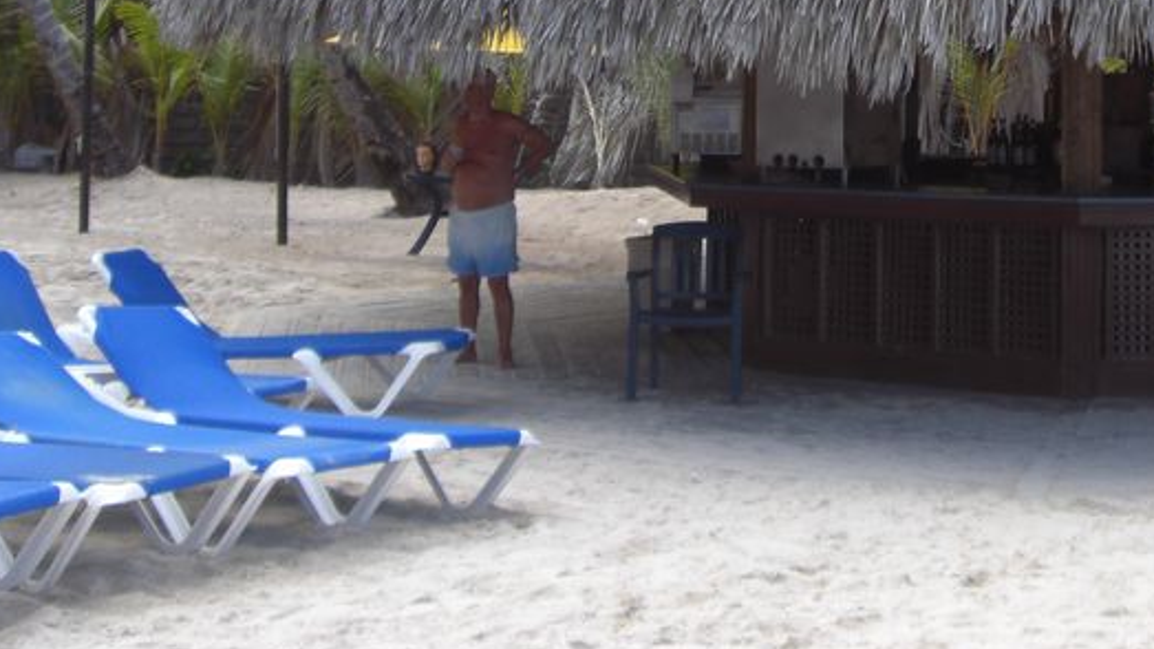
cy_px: -170
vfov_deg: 14.4
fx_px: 2478
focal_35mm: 81
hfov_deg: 25.7
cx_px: 936
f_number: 2.7
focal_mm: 6.2
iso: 64
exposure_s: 1/250
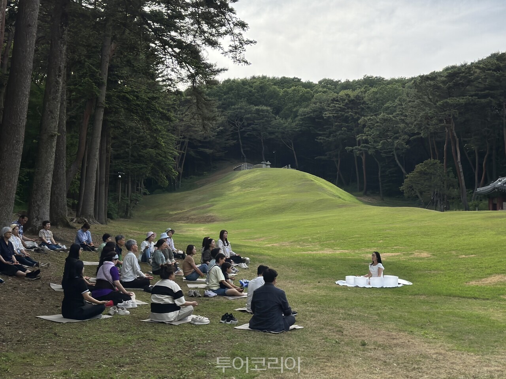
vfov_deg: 30.3
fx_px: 702
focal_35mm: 48
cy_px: 190
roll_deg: -0.7
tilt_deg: +7.5
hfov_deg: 39.7
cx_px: 253
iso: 80
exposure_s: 1/8929
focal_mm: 6.86
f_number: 1.78
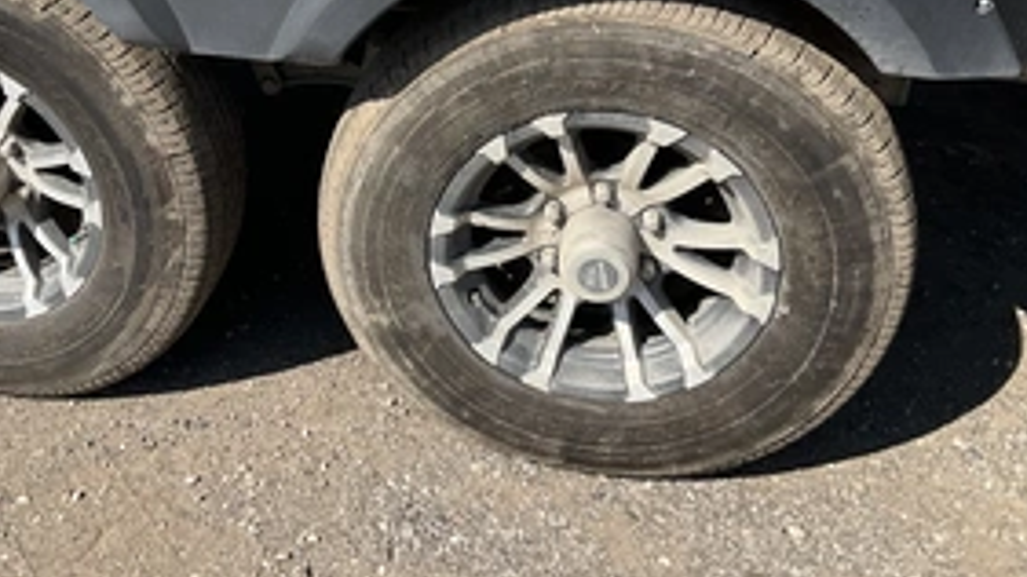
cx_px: 347
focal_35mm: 45
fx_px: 1225
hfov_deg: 44.8
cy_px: 161
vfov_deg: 26.3
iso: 25
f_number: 1.8
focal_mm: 3
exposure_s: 1/1577
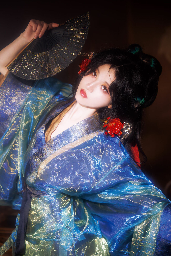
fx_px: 883
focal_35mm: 124
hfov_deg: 11.1
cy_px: 128
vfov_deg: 16.5
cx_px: 85
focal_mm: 124
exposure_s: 1/125
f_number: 3.2
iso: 200
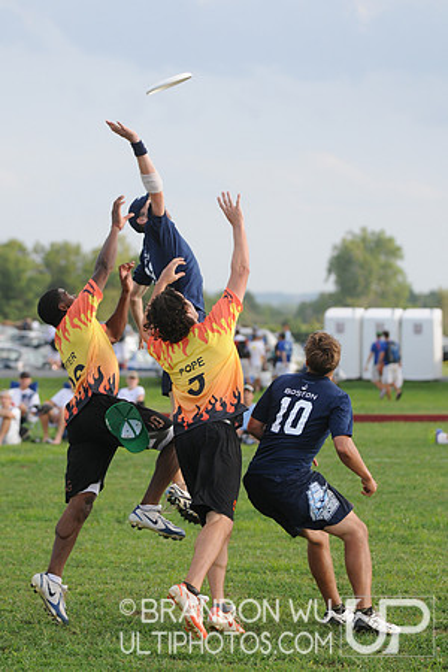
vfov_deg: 14.9
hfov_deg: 9.9
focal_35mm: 138
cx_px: 224
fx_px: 2576
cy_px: 336
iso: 400
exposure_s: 1/2000
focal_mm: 92
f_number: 2.8
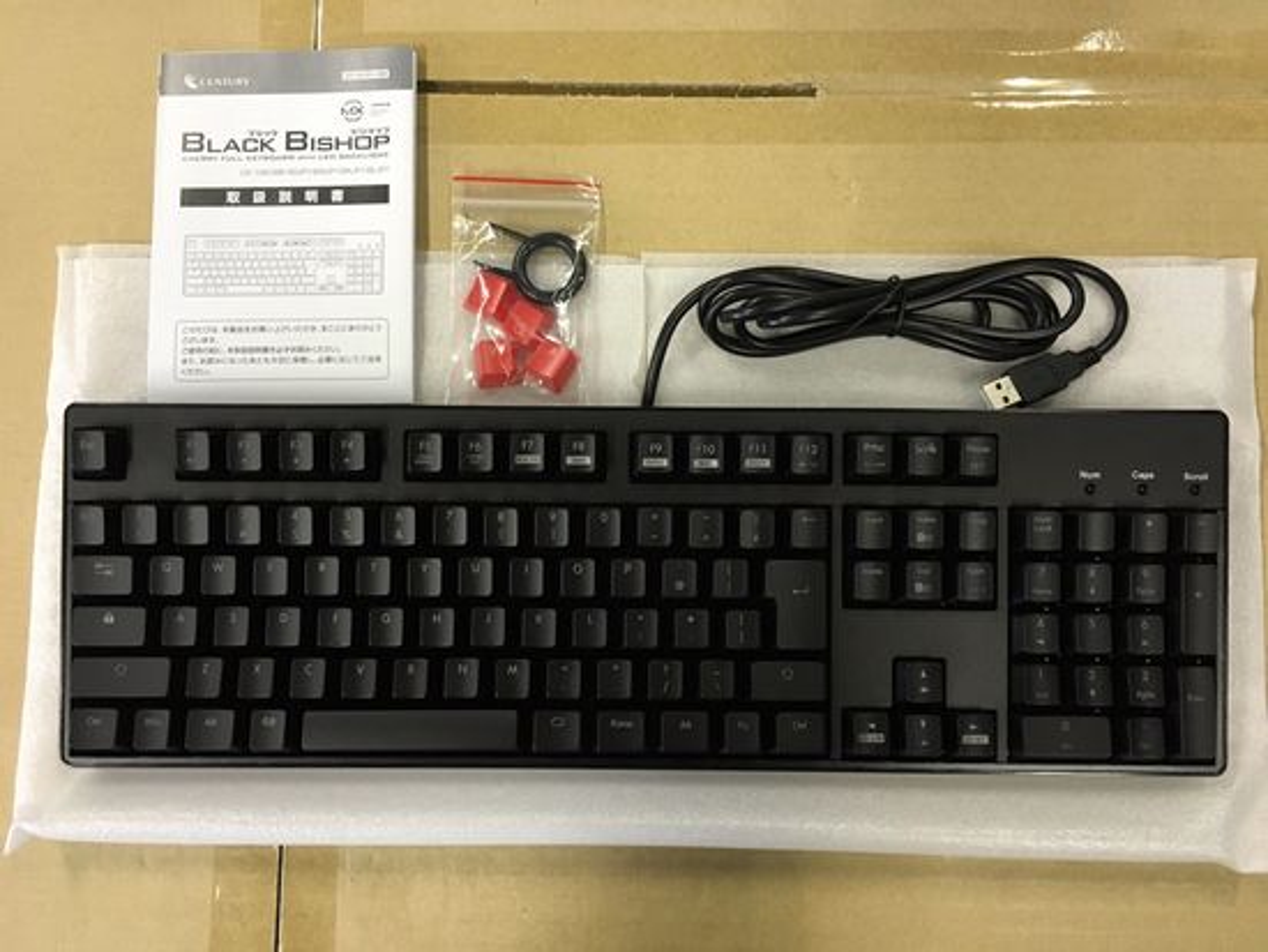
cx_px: 634
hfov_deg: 61.6
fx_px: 1063
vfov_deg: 48.3
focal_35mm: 29
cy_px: 476
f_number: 2.2
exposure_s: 1/30
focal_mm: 4.15
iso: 125
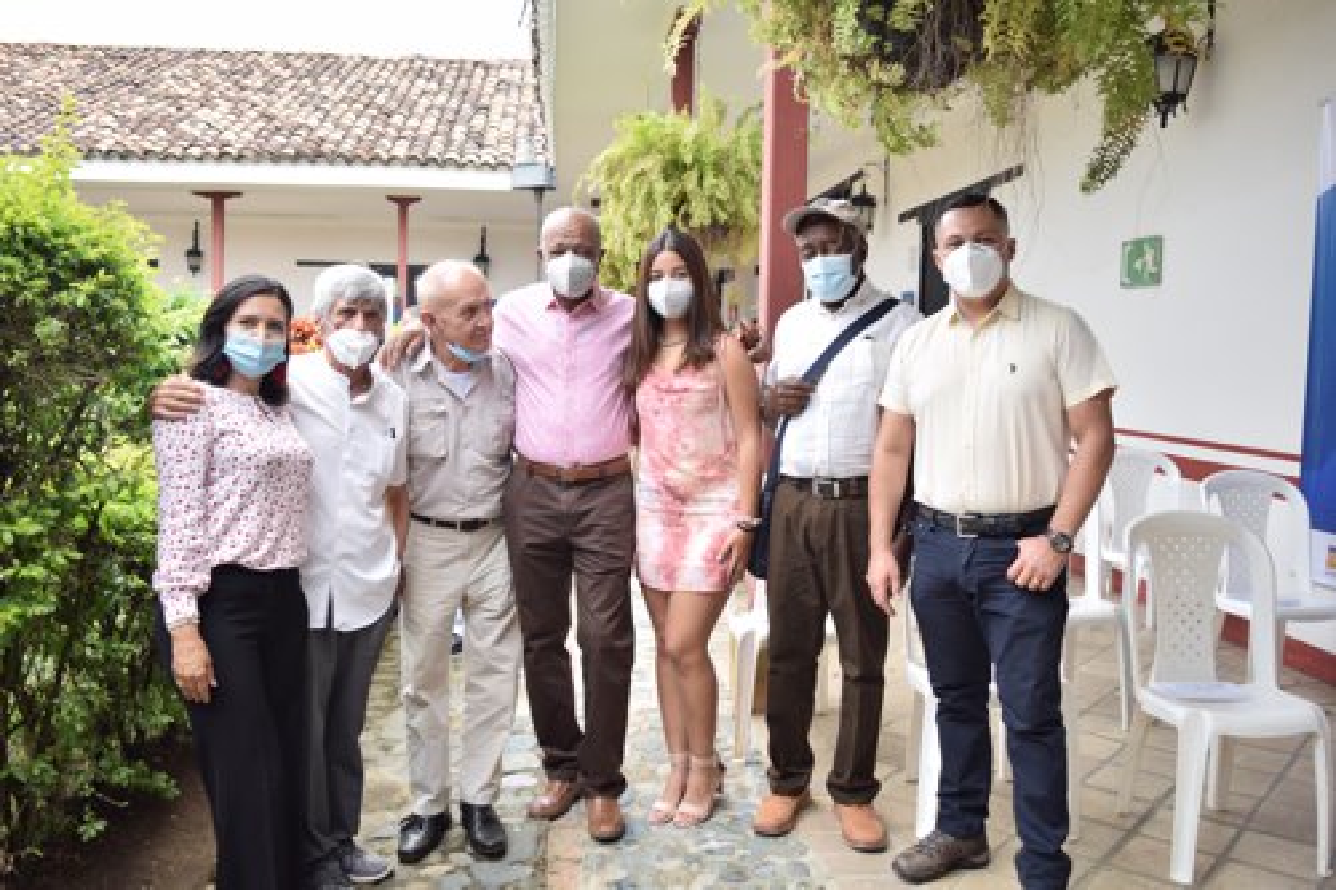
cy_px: 445
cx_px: 668
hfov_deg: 61.9
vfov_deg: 43.6
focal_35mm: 30
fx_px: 1113
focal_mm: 20
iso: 100
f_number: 3.5
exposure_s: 1/125
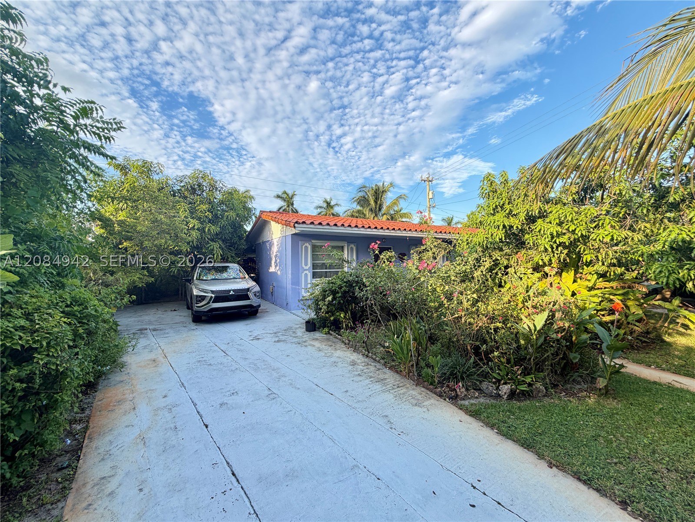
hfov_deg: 102.1
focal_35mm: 14
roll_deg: +0.6
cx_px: 348
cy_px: 261
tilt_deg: -0.6
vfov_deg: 85.7
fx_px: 281
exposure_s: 1/183
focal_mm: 2.22
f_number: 2.2
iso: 40
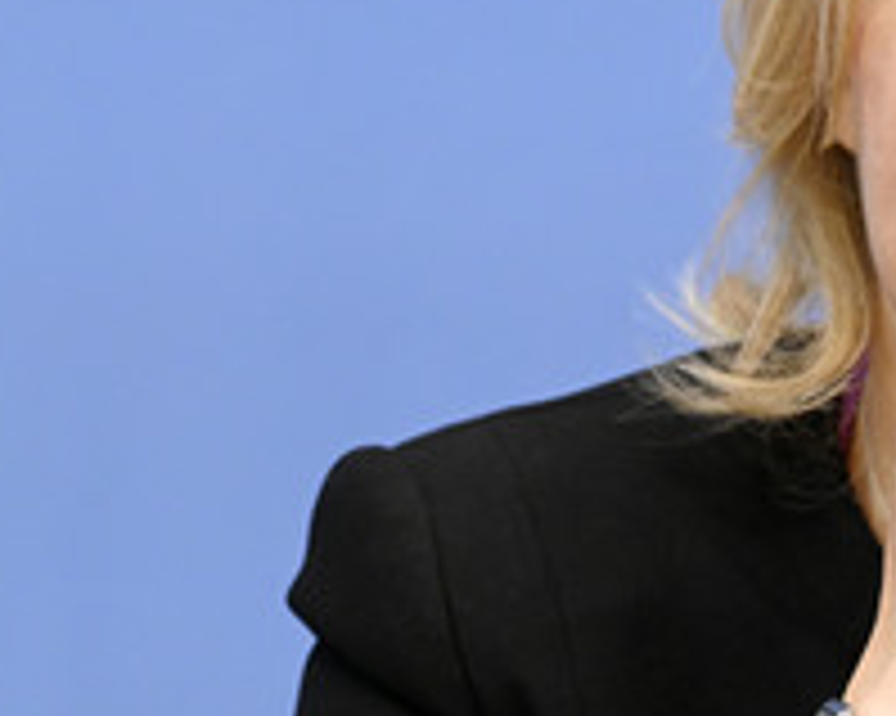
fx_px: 8747
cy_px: 140
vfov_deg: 4.7
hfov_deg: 5.8
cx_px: 912
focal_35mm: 330
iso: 4000
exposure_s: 1/640
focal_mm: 155
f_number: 5.6
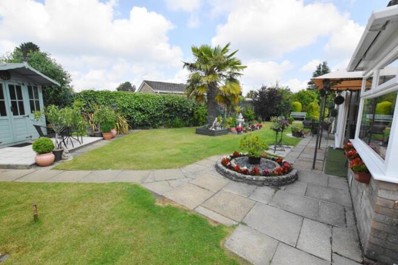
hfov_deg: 100.4
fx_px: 166
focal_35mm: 15
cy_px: 132
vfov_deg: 77.3
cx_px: 199
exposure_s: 1/250
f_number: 8
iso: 125
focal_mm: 10
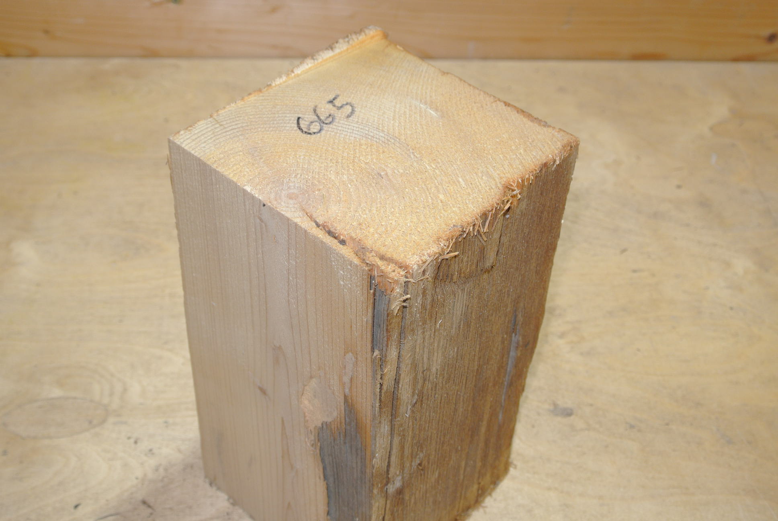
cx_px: 389
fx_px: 1103
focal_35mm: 51
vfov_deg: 26.6
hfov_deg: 38.8
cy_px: 260
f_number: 4.8
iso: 220
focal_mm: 18.9
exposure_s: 1/60
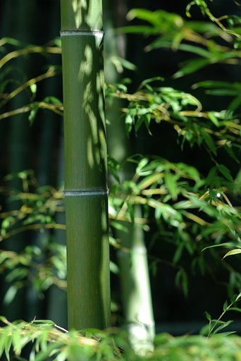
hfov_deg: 11.9
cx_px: 120
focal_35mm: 116
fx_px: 1158
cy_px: 180
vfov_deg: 17.7
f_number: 3.5
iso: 200
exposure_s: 1/250
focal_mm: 77
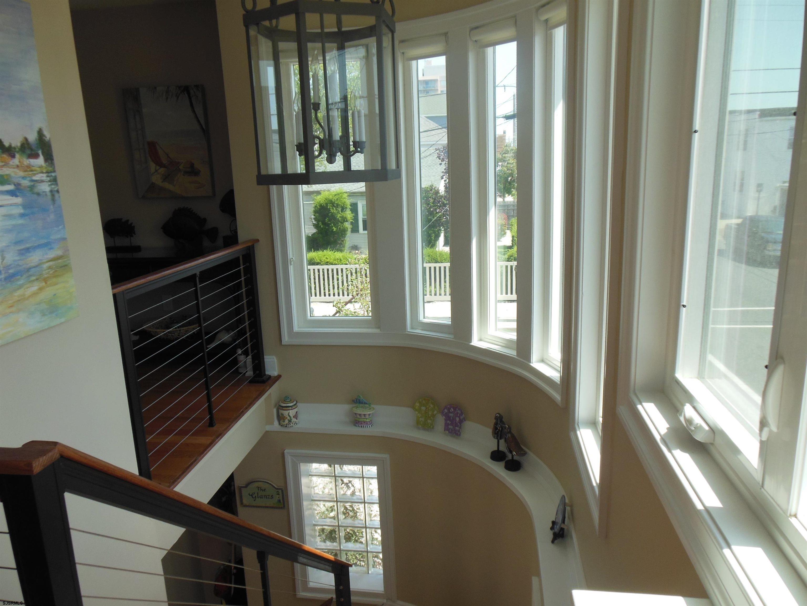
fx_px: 583
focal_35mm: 25
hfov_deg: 69.4
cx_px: 404
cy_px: 303
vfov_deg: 54.9
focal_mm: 4.5
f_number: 3.2
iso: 125
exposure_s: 1/320
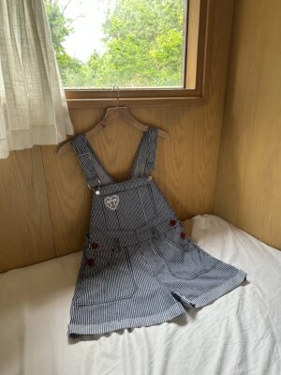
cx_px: 140
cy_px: 188
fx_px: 260
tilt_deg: -20.3
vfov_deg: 71.6
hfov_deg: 56.8
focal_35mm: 24
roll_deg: -0.7
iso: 250
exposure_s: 1/115
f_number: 1.78
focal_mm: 6.86
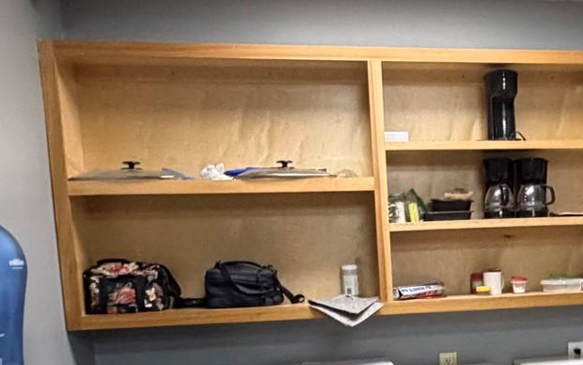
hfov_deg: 38.9
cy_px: 345
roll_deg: +3.1
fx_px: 779
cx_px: 496
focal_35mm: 49
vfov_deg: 25.4
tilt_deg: -6.8
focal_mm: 2.22
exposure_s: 1/60
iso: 320
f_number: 2.2
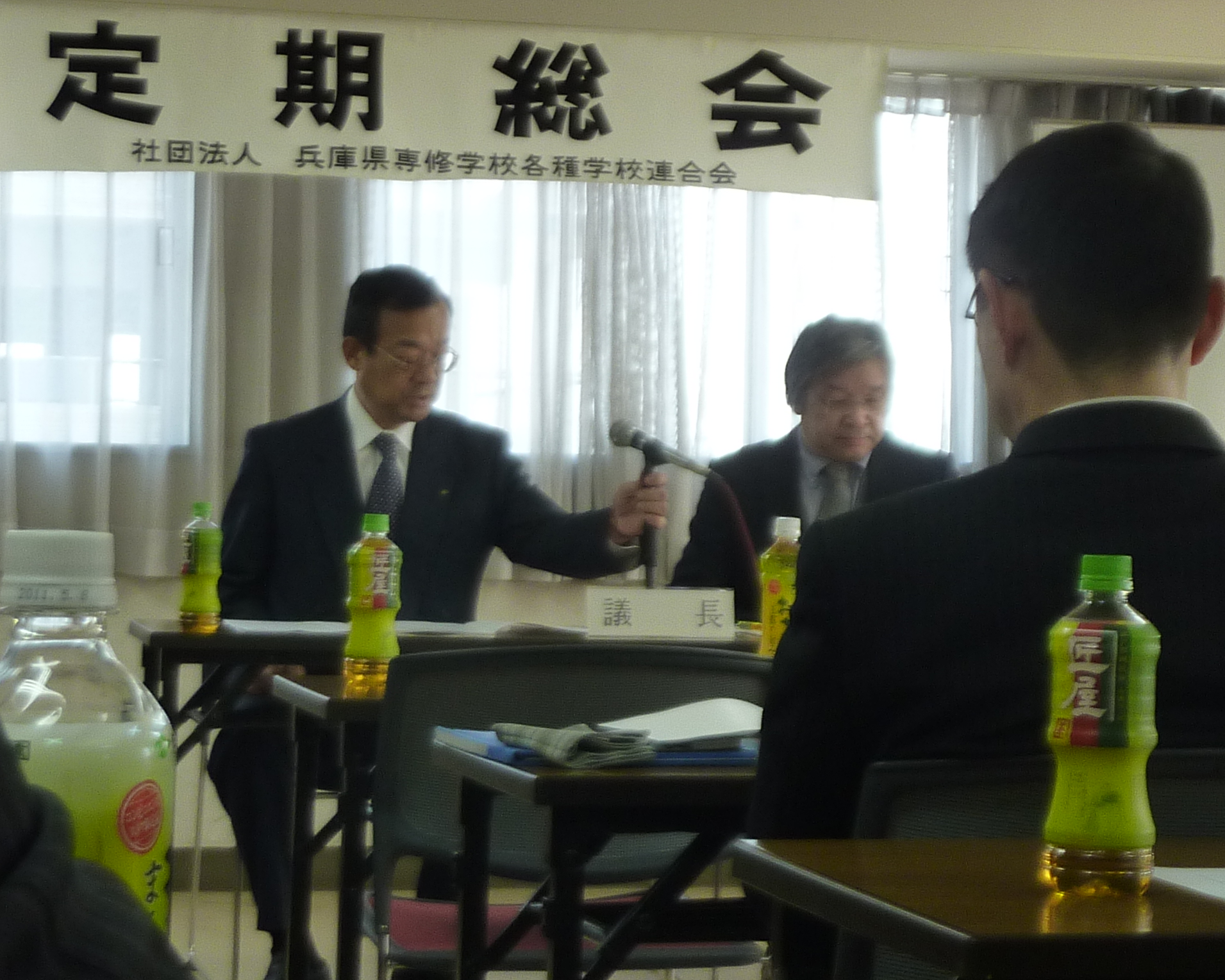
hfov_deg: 21.0
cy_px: 490
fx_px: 3299
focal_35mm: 91
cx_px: 589
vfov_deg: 16.9
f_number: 3.8
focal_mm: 7.9
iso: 125
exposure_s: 1/40
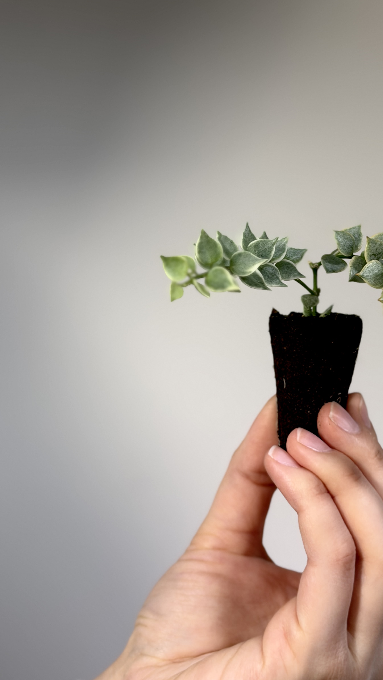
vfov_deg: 24.1
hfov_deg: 13.7
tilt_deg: +2.3
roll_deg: +1.0
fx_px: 1589
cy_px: 275
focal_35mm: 88
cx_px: 266
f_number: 1.78
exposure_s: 1/100
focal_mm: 6.76
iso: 64
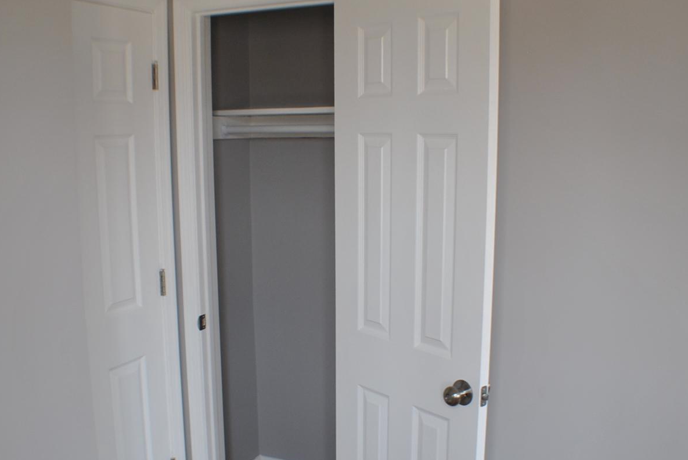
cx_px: 327
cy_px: 291
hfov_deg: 40.3
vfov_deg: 27.5
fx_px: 937
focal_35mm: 49
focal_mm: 20
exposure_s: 1/60
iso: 200
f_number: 4
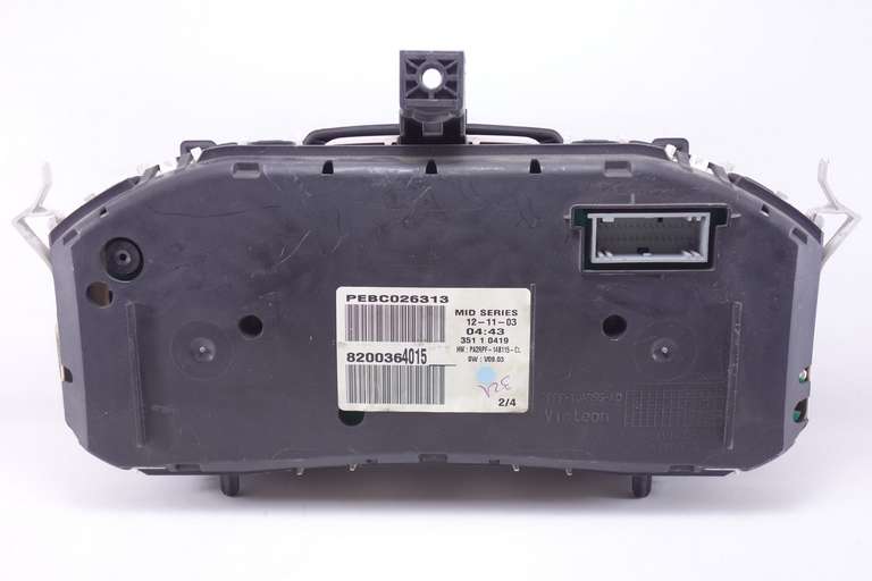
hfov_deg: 47.4
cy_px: 290
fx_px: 993
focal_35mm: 41
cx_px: 436
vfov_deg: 32.6
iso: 200
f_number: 2.8
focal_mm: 15.1
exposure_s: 1/50
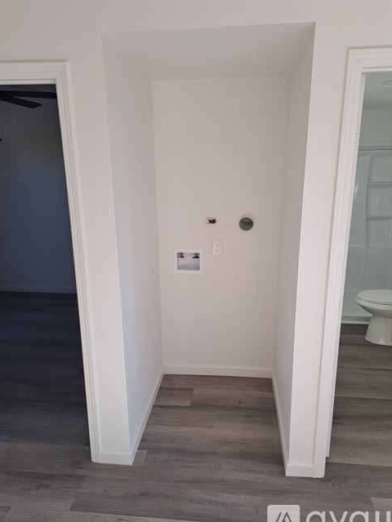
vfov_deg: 69.4
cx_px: 195
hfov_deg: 54.9
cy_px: 265
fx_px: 377
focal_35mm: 25
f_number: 1.8
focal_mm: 5.23
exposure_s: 1/102
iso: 50
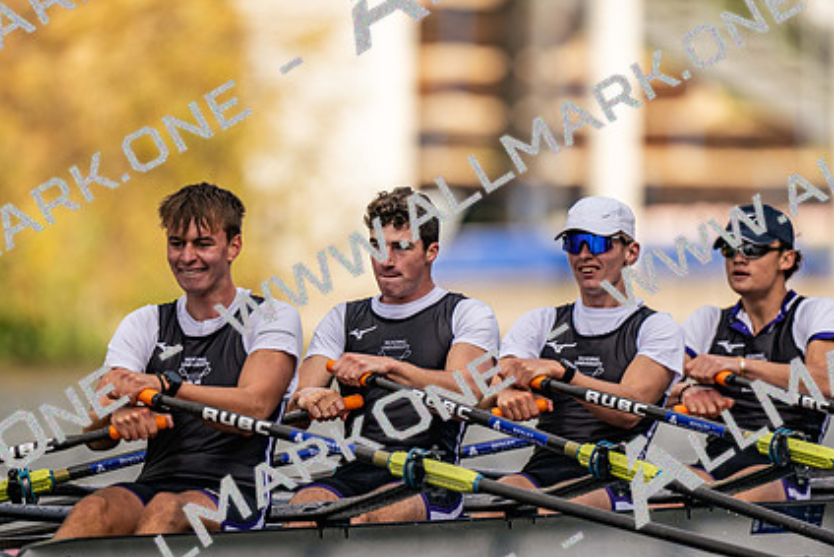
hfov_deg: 2.5
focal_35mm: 820
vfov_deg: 1.7
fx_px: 19002
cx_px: 456
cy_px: 342
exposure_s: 1/2500
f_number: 4
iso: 220
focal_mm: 600
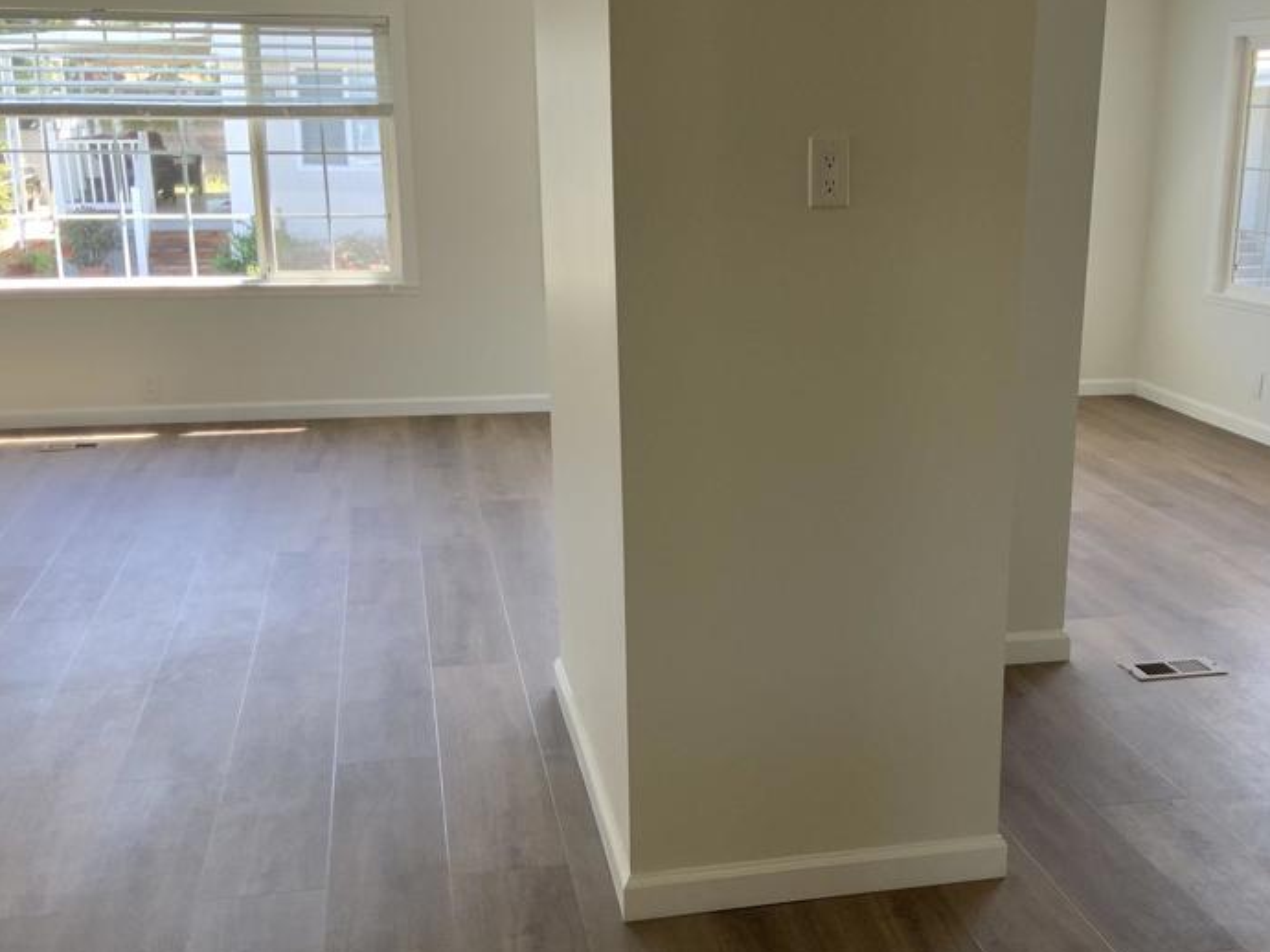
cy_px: 551
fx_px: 1577
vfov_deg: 33.5
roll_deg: -0.8
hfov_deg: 43.4
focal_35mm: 43
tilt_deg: -16.3
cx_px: 820
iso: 40
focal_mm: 3
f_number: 1.8
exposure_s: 1/120
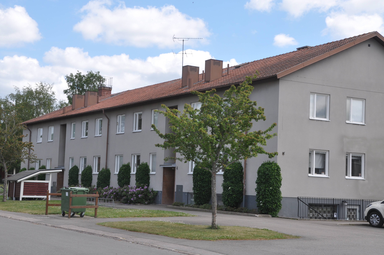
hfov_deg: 31.9
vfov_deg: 21.5
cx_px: 192
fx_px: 671
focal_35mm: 63
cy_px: 128
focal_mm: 42
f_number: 13
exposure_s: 1/125
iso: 200
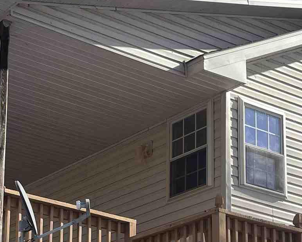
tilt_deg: +12.4
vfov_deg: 14.7
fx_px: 903
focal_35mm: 101
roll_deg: -2.6
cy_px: 303
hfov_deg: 18.5
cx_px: -3
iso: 32
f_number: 1.6
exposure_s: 1/1642
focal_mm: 4.2
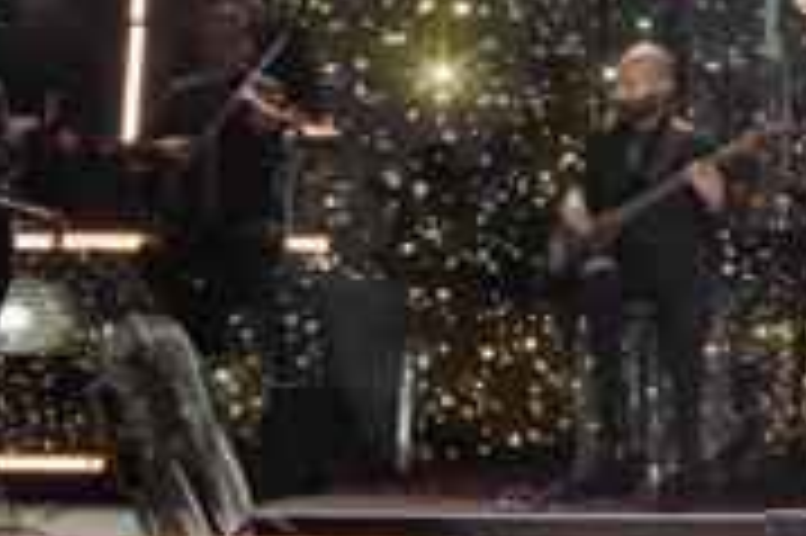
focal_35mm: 158
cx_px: 1069
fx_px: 3542
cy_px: -239
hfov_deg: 12.5
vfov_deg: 8.5
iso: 1600
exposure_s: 1/800
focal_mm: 46.1
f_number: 2.8
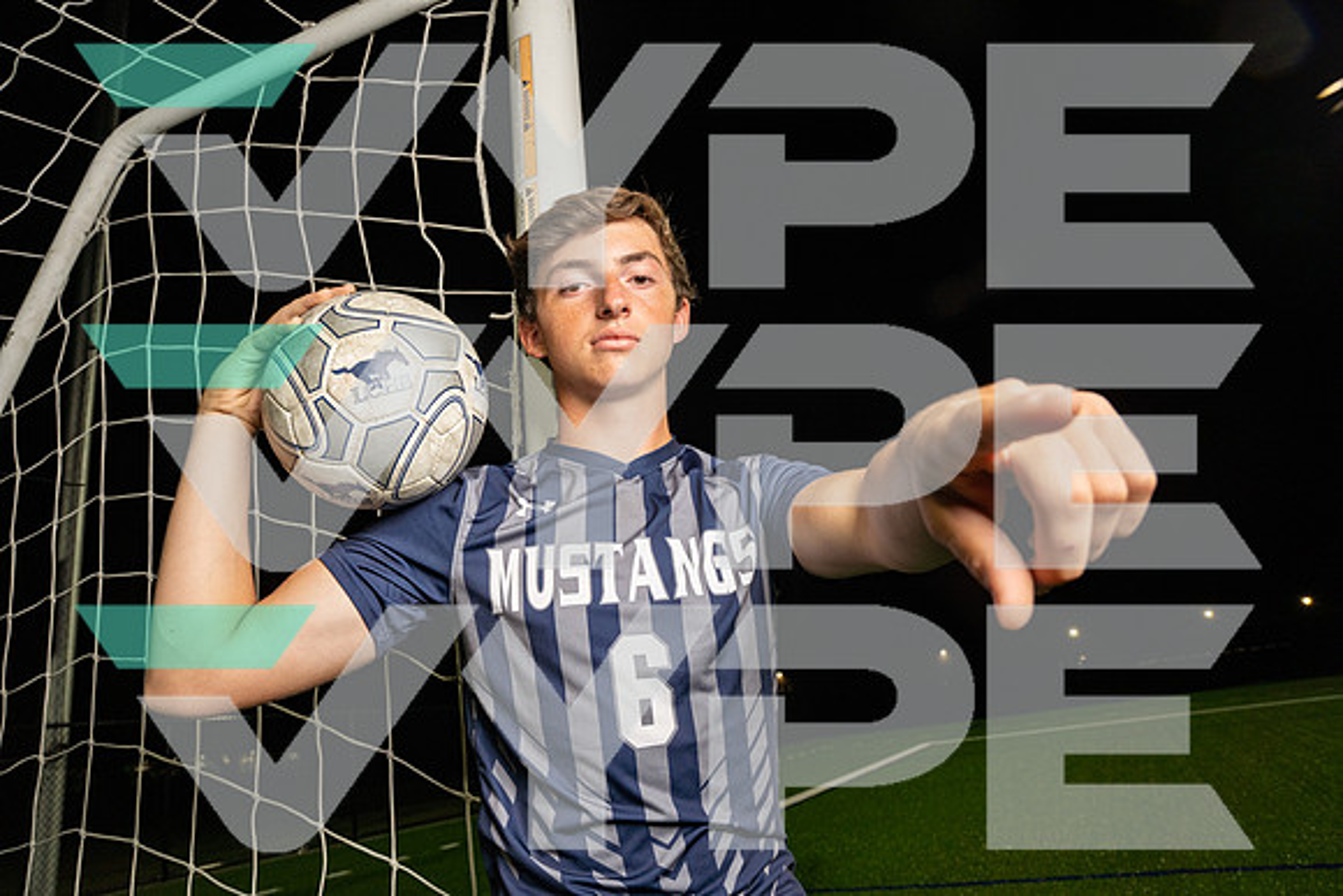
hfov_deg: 73.7
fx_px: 896
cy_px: 448
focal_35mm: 24
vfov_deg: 53.2
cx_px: 672
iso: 500
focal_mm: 24
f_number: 7.1
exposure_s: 1/200
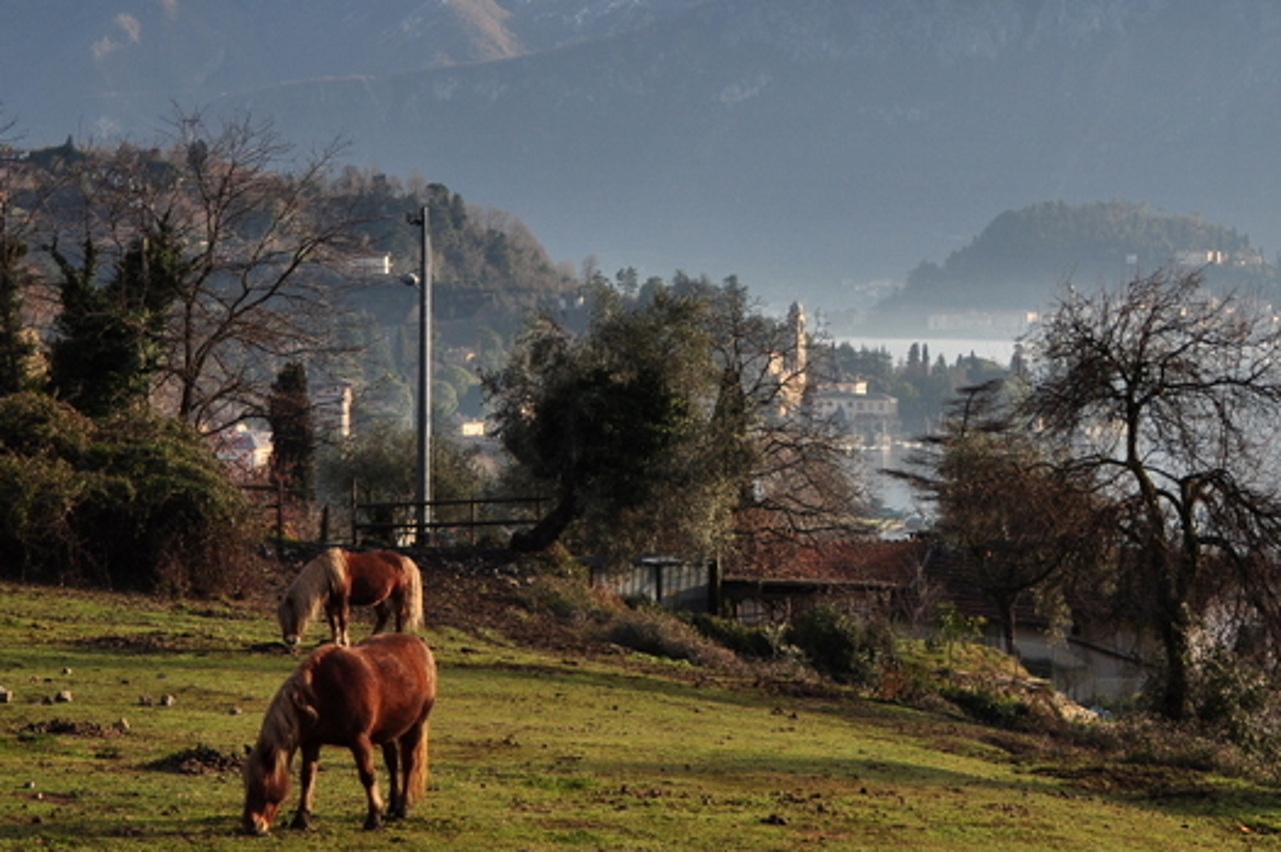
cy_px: 244
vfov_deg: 10.7
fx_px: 4550
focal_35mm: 128
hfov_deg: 16.0
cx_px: 808
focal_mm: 56
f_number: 5.6
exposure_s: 1/500
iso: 200
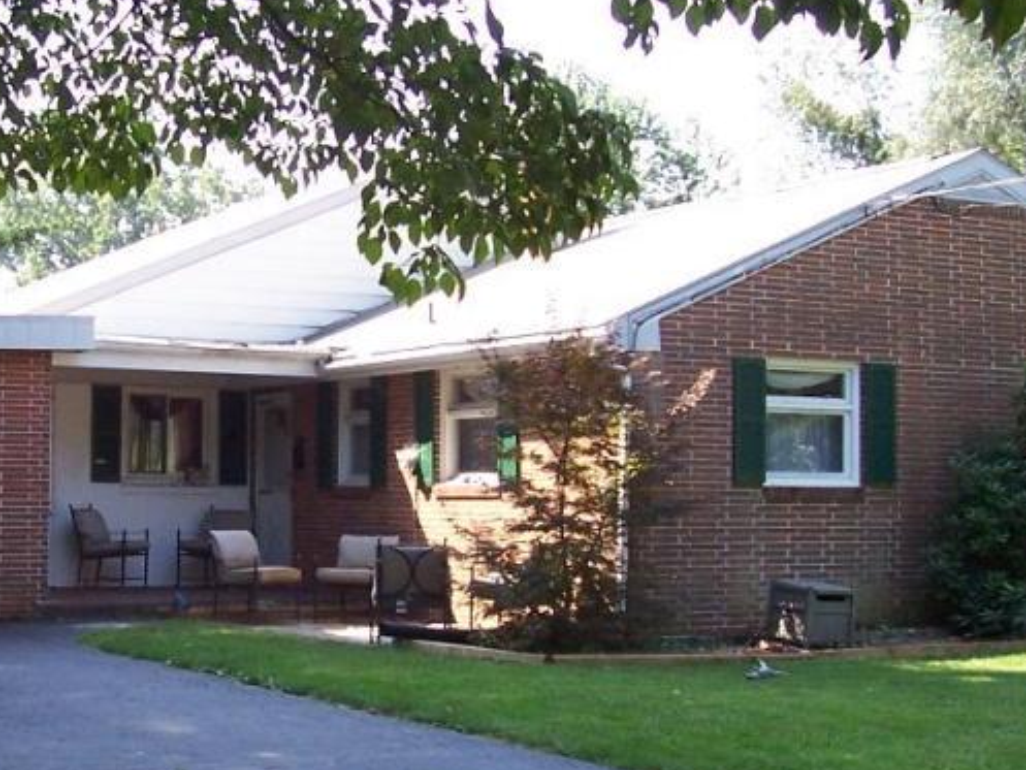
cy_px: 469
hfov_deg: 27.4
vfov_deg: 21.0
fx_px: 2075
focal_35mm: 70
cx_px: 264
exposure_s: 1/250
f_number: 2.7
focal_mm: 5.6
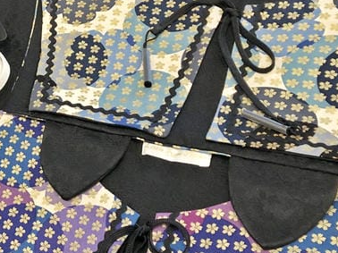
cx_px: -80
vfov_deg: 16.4
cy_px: 38
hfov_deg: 20.4
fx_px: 868
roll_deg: +28.4
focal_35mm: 89
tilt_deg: -44.9
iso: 50
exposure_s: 1/15
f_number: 1.8
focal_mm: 3.99
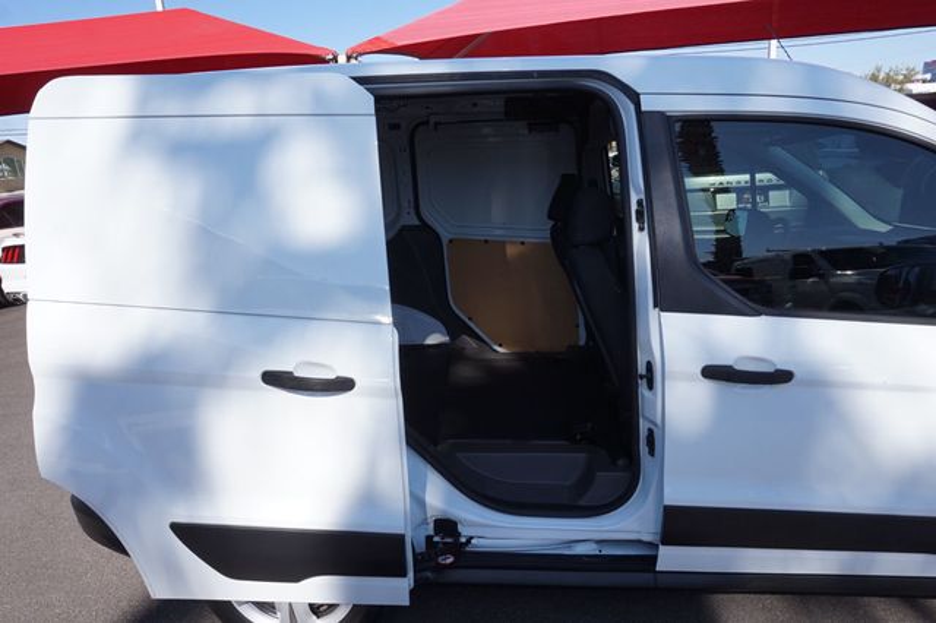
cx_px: 468
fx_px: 624
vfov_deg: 53.1
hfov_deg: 73.8
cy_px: 312
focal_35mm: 24
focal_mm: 16
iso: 100
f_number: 11
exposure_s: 1/125
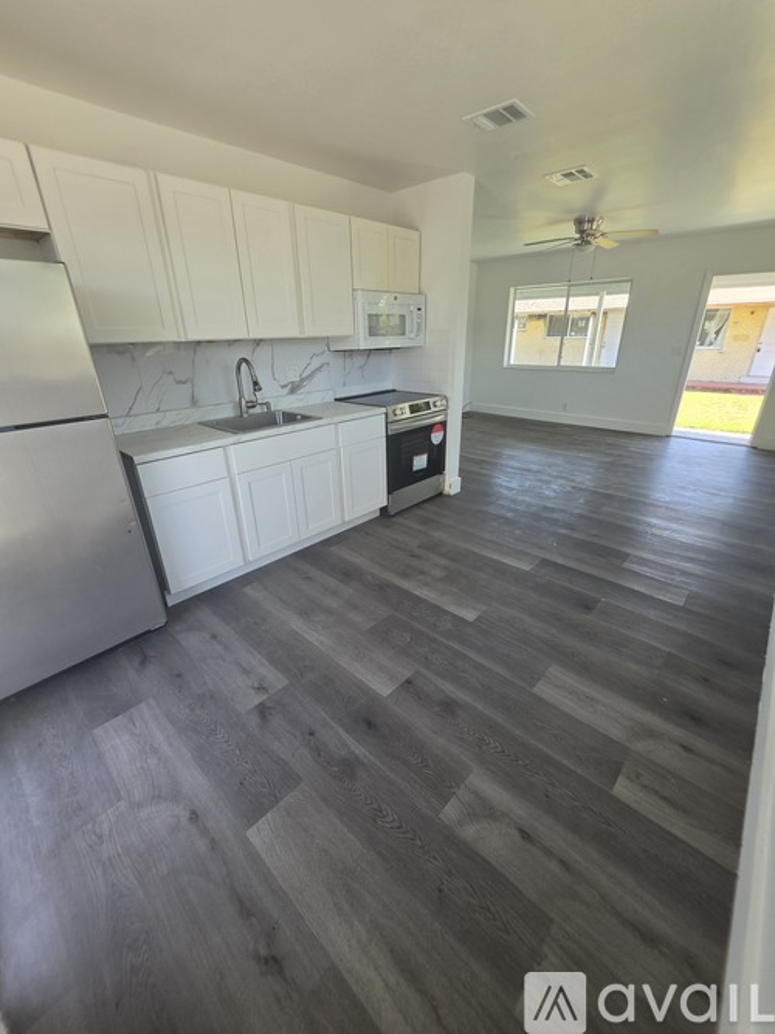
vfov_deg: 106.2
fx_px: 388
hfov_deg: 89.9
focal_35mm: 13
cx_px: 388
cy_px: 517
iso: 40
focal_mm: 2.2
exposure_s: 1/120
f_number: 1.9
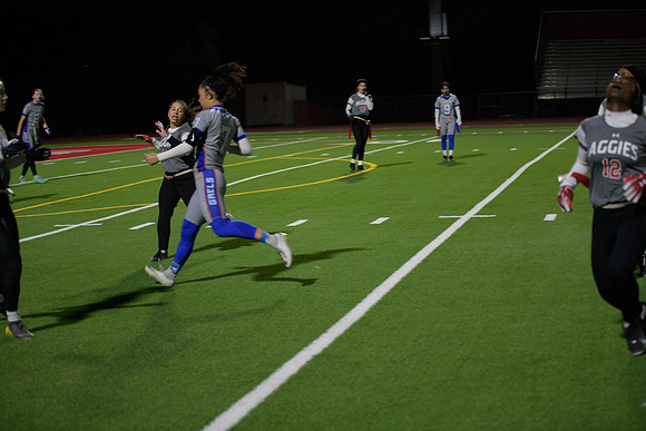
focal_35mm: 70
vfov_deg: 19.5
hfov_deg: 28.8
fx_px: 1256
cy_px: 216
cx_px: 323
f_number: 2.8
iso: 560
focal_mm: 70
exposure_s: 1/200
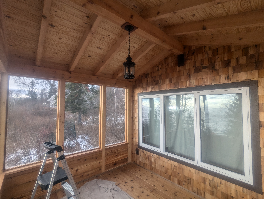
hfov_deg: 94.4
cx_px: 132
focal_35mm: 16
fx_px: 122
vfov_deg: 78.2
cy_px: 100
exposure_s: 1/230
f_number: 2.2
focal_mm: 2.35
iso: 50
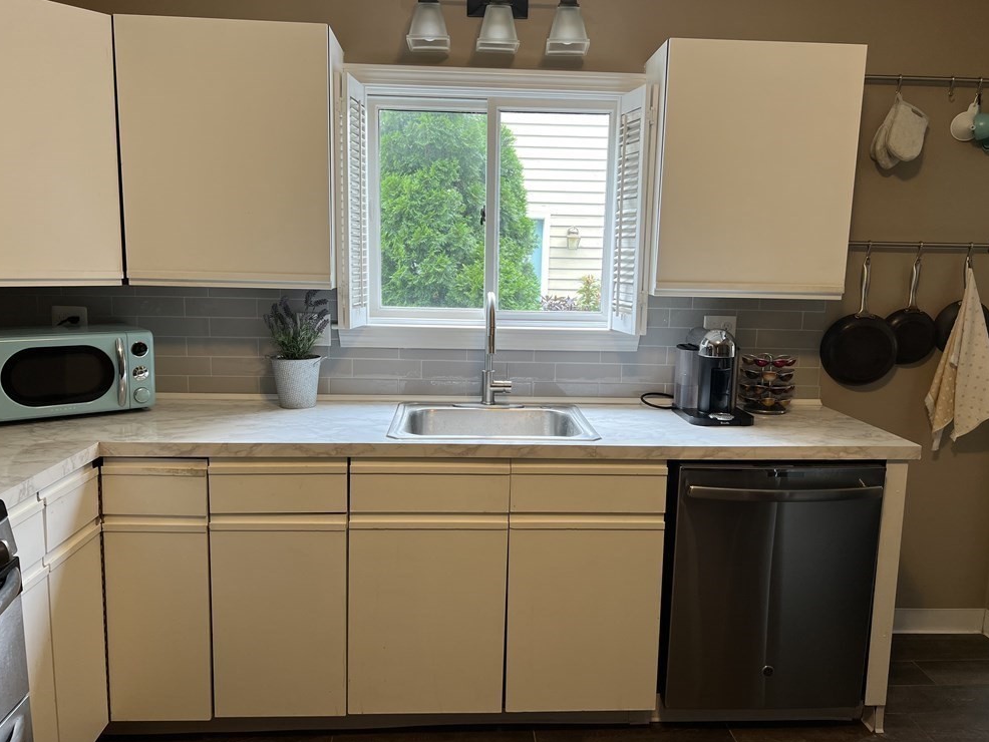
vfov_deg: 51.4
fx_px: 772
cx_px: 502
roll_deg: -1.5
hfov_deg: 65.3
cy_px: 369
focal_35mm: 27
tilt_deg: -9.5
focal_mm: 5.7
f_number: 1.5
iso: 64
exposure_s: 1/60
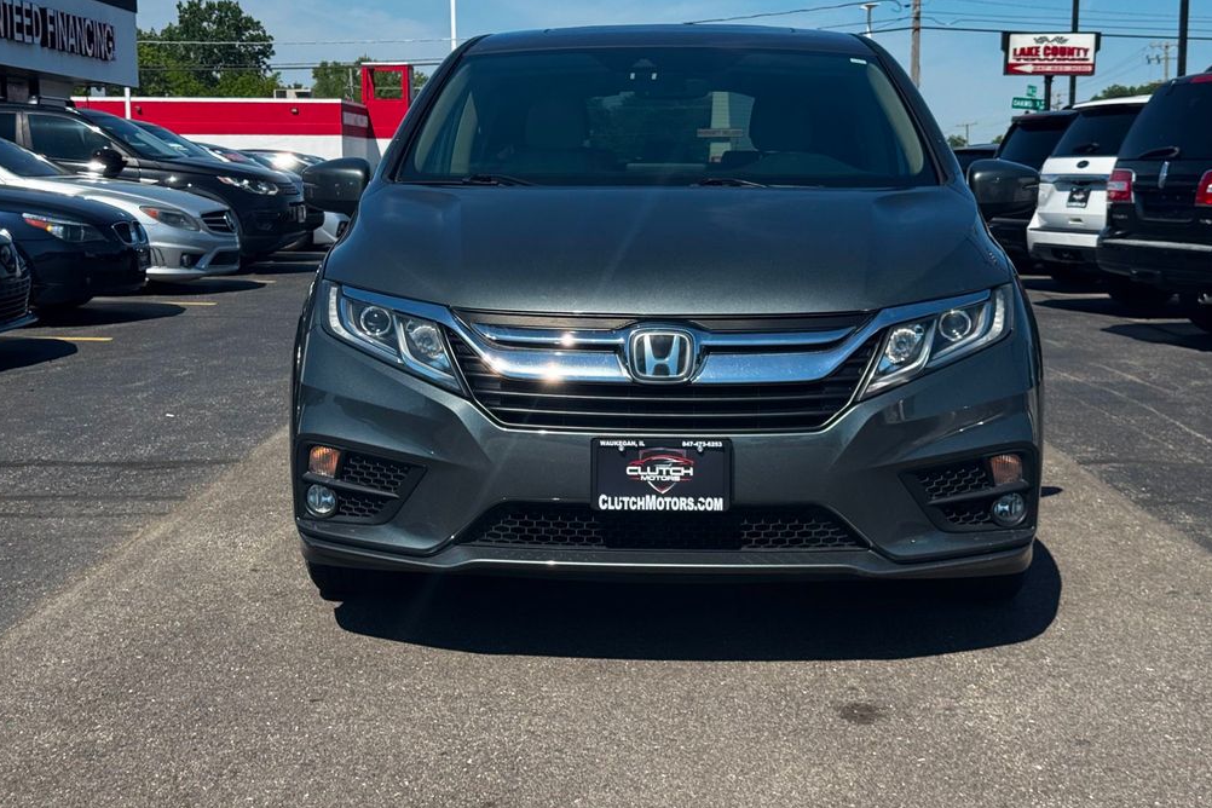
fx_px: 1717
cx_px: 606
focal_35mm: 51
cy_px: 347
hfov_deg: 38.9
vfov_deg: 26.5
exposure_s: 1/4049
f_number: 1.78
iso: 64
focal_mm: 6.76
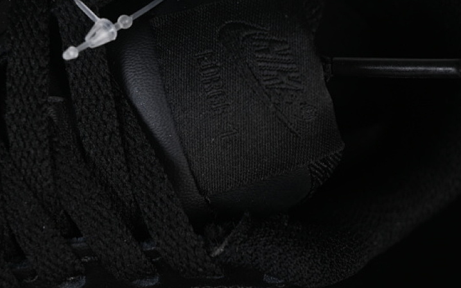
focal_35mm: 115
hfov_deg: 18.1
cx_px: 184
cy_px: 130
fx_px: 1445
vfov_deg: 11.4
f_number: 6.3
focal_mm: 50
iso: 160
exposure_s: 1/60
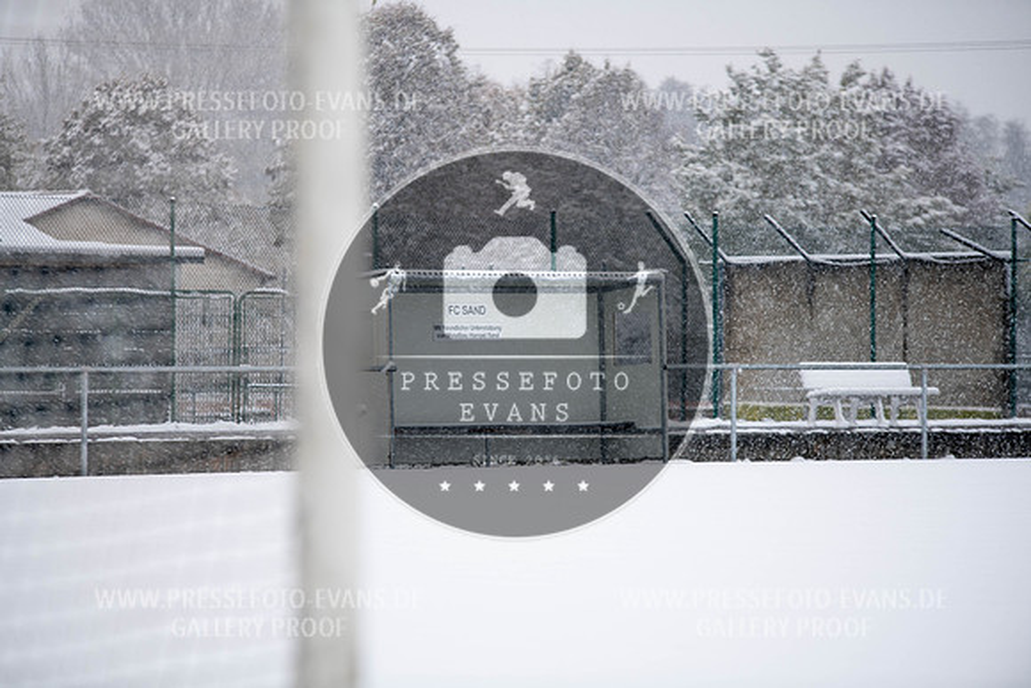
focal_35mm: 203
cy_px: 344
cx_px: 512
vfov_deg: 6.8
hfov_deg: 10.1
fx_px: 5807
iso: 160
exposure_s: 1/500
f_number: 4
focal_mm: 200
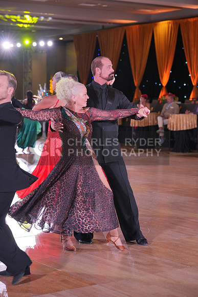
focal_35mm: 81
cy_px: 148
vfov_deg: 25.1
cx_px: 99
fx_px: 668
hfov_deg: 16.9
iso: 2000
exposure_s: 1/400
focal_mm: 81
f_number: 4
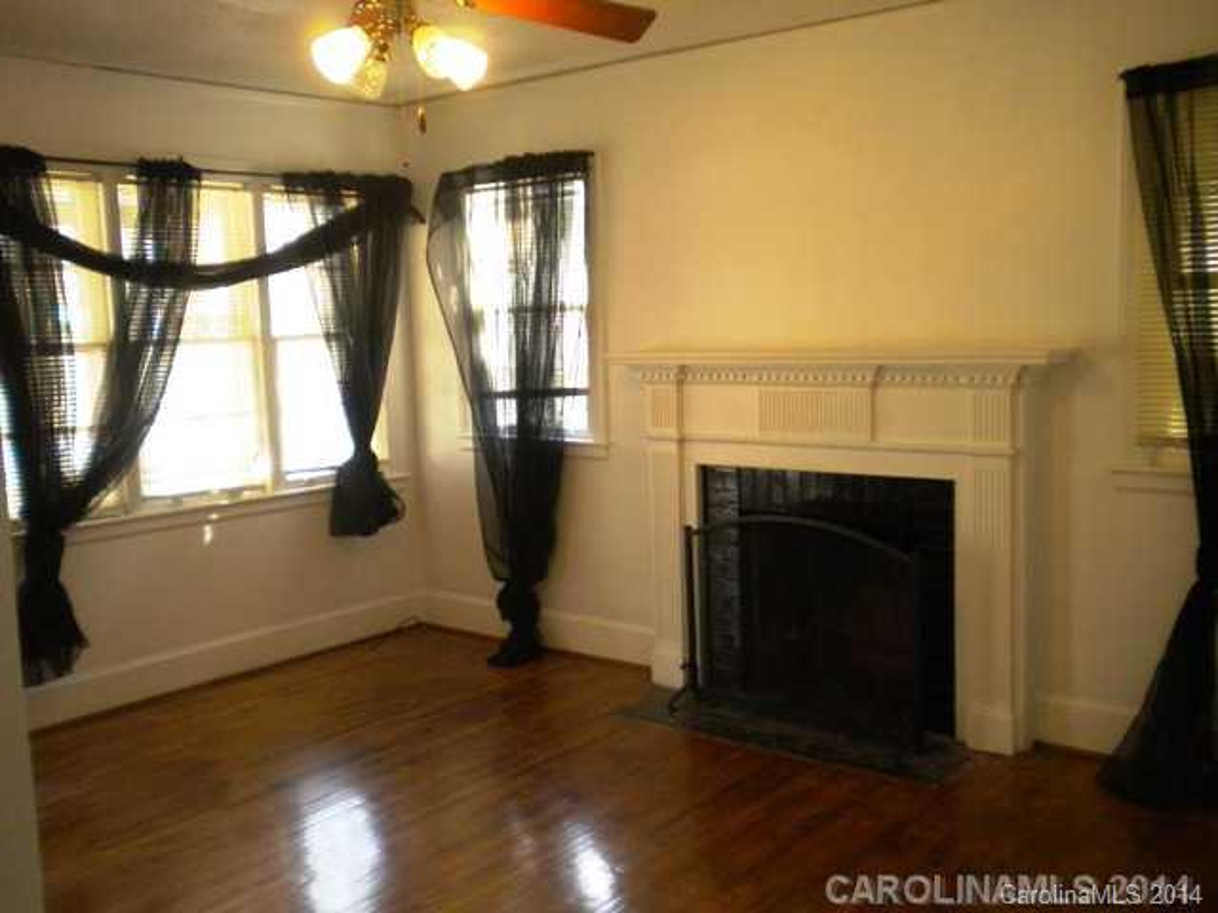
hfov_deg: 52.6
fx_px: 1232
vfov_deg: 40.7
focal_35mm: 35
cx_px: 609
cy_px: 456
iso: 342
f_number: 3.1
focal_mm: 6.3
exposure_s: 1/61
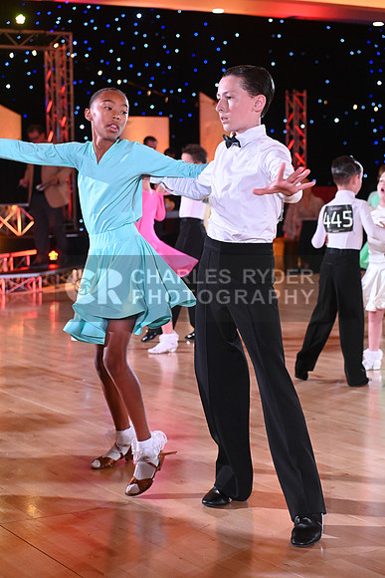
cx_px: 192
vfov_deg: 28.8
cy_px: 289
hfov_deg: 19.5
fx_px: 1122
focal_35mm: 70
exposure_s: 1/400
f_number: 5.6
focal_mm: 70
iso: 5000
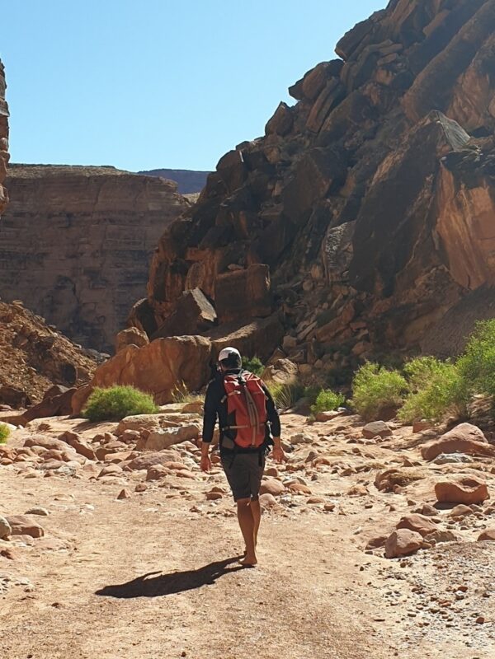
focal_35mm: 26
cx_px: 248
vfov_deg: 67.3
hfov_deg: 53.1
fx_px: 496
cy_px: 330
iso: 50
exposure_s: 1/1174
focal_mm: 4.3
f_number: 2.4
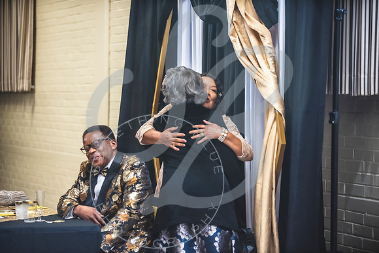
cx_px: 190
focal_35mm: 120
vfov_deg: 11.4
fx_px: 1264
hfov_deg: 17.1
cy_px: 126
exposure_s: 1/250
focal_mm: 120
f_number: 2.8
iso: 1600
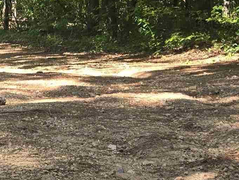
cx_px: 22
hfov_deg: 18.6
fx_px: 718
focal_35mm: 104
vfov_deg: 13.4
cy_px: -95
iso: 25
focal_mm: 5.4
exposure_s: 1/243
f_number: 1.8
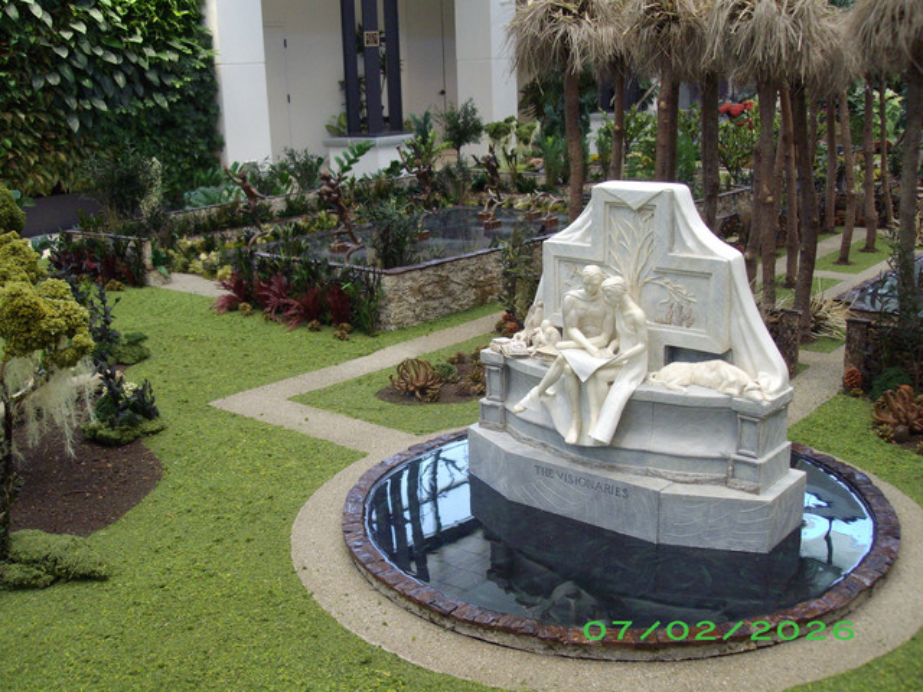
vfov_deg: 39.7
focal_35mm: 36
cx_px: 462
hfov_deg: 51.4
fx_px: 960
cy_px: 346
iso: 160
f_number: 2.7
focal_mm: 6
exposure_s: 1/80
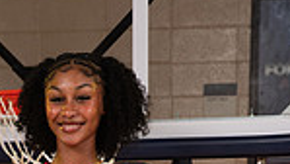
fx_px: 1262
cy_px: 410
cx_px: 19
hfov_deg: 13.0
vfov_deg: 6.9
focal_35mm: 164
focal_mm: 52
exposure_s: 1/320
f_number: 7.1
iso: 320
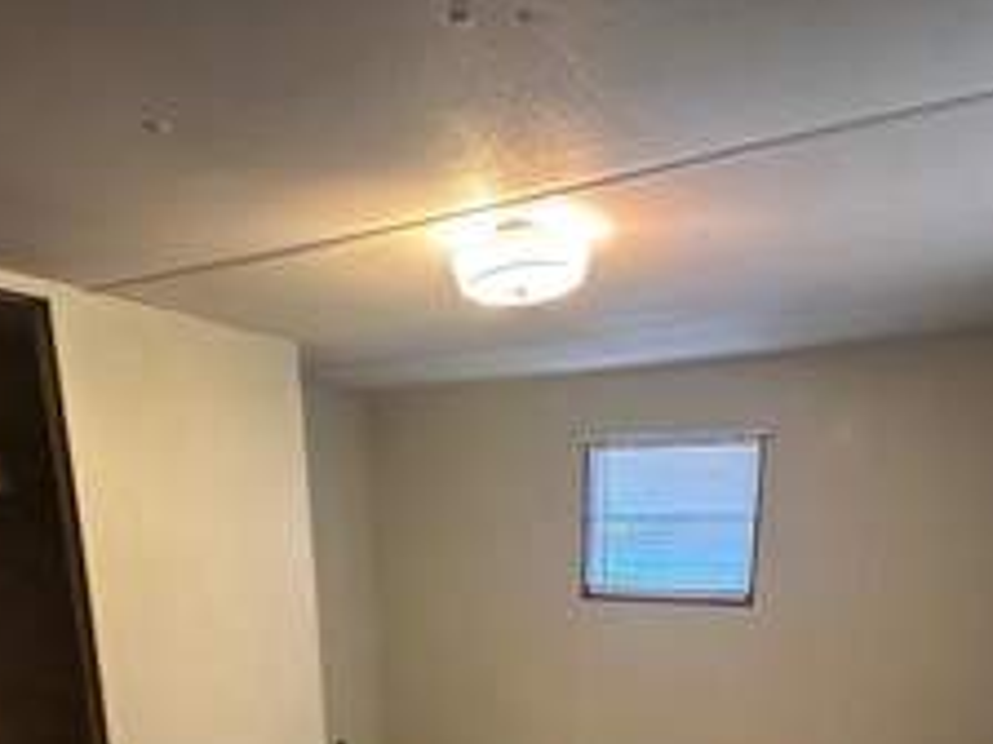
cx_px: 496
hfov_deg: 60.0
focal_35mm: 30
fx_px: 861
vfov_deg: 40.6
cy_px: 753
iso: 1000
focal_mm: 2.22
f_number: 2.2
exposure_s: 1/60
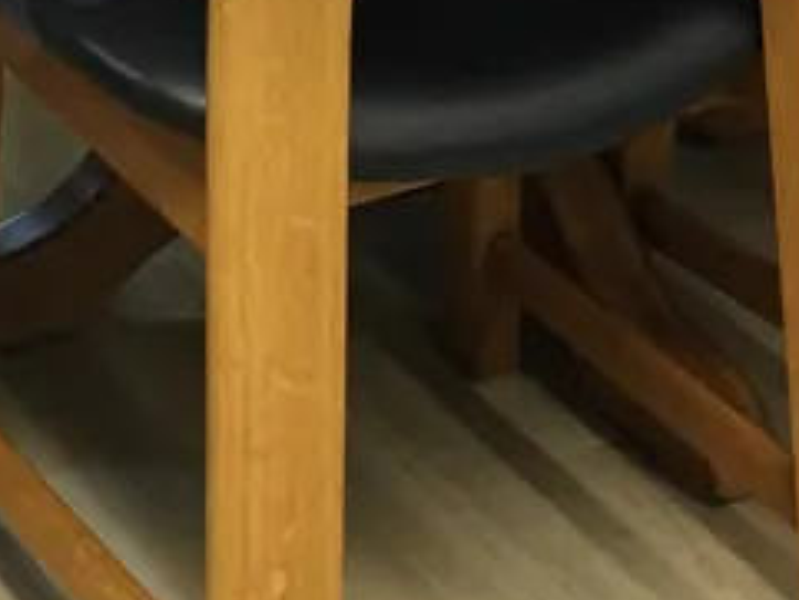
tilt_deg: -16.9
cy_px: -235
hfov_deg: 16.0
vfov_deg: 11.7
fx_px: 2840
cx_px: 312
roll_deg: +0.3
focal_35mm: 123
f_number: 2.2
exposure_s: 1/17
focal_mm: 4.15
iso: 50
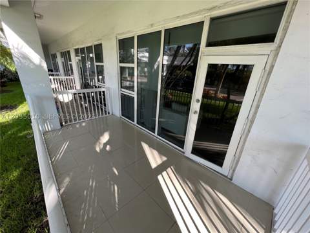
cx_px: 155
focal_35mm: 13
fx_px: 116
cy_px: 116
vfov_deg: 89.9
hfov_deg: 106.2
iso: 32
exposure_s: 1/134
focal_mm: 1.57
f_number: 1.8
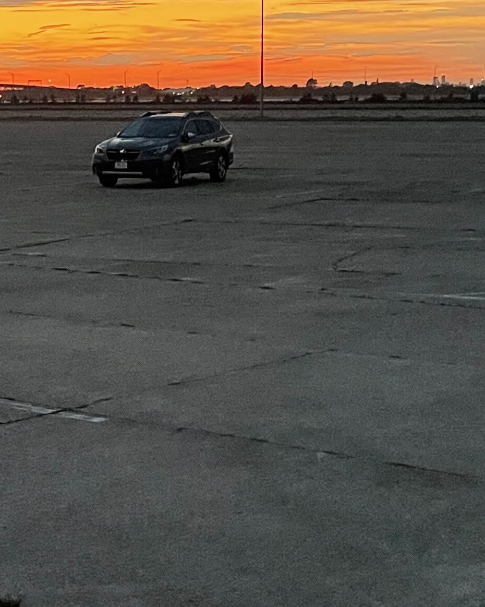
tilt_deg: -4.0
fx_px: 1579
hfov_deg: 17.3
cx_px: 98
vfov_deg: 21.7
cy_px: 208
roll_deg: -2.3
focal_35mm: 88
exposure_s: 1/40
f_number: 1.6
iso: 640
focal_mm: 4.2
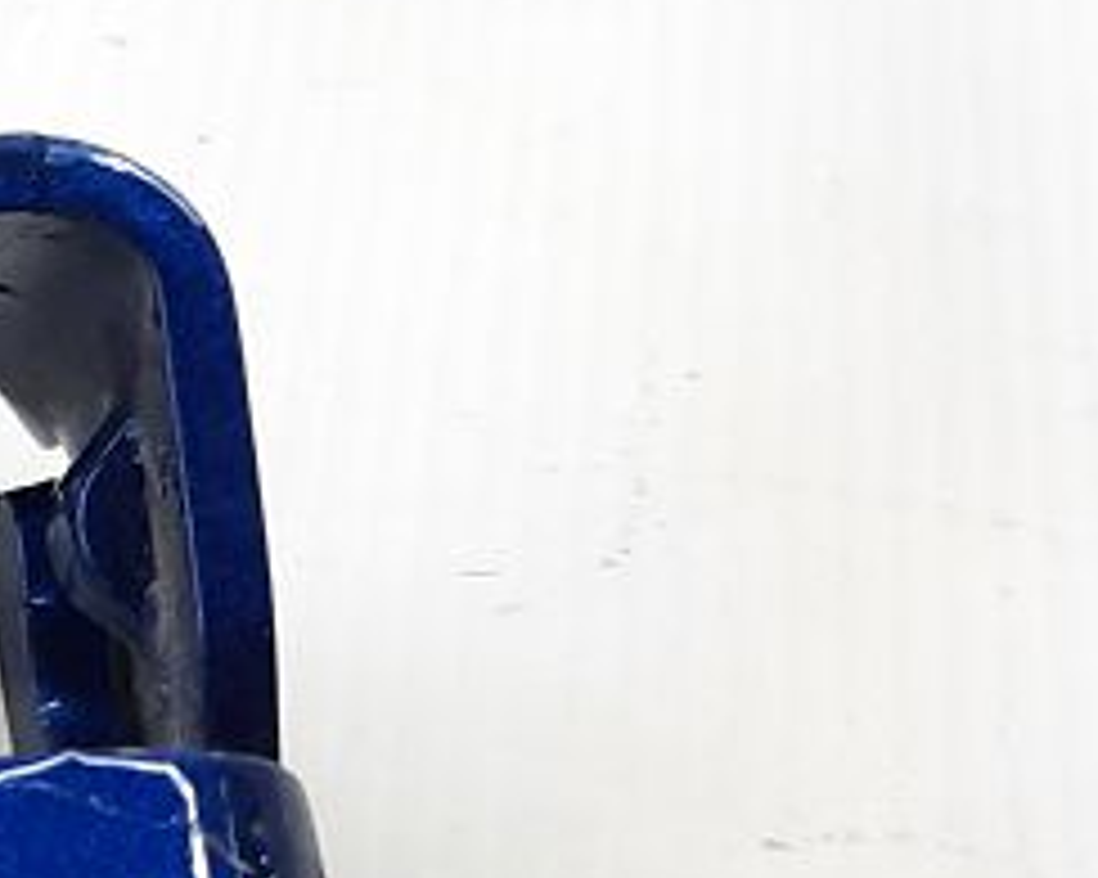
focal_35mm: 120
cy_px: 518
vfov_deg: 12.8
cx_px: -846
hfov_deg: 14.3
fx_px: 3898
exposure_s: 1/50
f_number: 2
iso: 80
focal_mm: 4.6
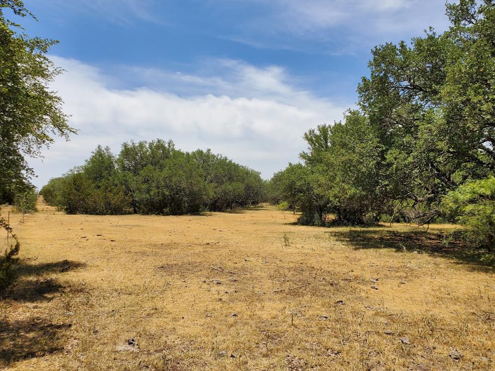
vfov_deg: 51.4
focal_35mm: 27
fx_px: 386
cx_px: 241
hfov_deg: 65.3
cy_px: 180
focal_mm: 4.3
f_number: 2.4
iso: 50
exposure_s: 1/2054
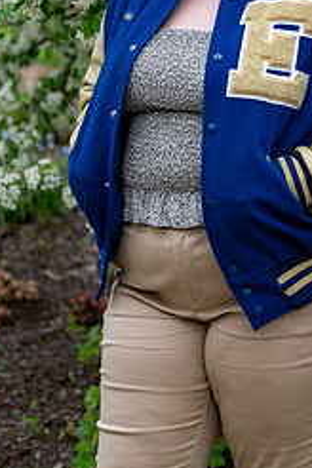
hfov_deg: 6.2
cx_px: 263
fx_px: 2873
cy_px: 88
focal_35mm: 221
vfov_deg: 9.3
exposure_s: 1/500
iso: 250
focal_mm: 80.4
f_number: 2.8
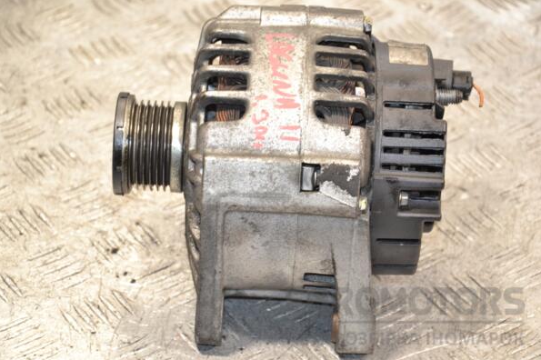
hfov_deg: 18.0
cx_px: 269
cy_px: 180
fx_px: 1705
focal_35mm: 114
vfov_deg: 12.1
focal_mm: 75
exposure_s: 1/60
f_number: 5.3
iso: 800
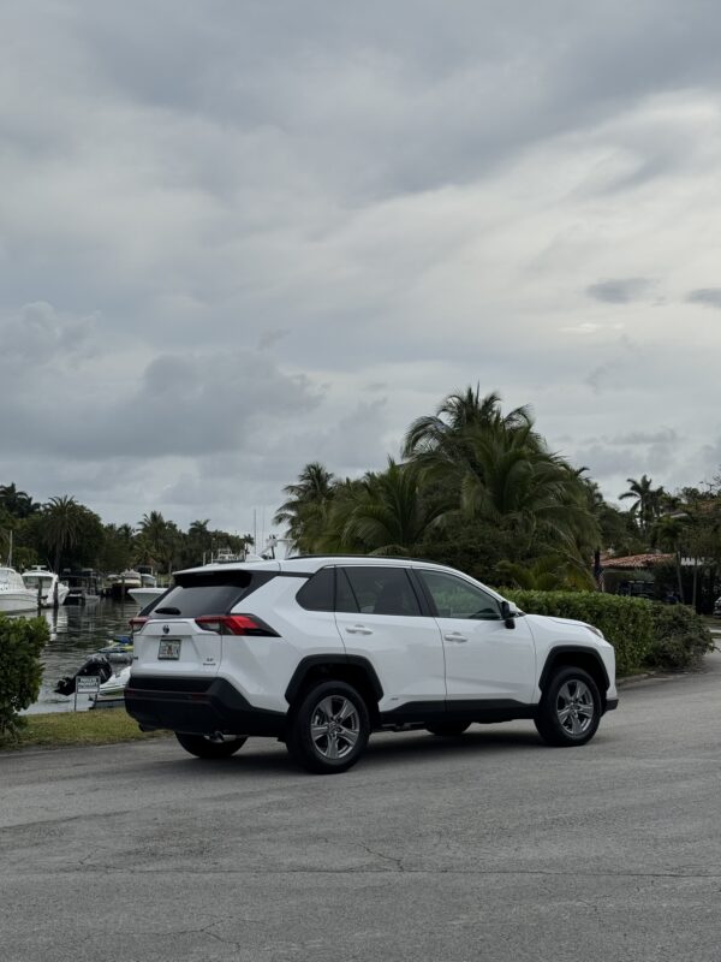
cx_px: 360
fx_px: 1333
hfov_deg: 30.3
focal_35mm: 48
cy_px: 481
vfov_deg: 39.7
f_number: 1.78
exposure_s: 1/7937
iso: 64
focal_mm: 6.86
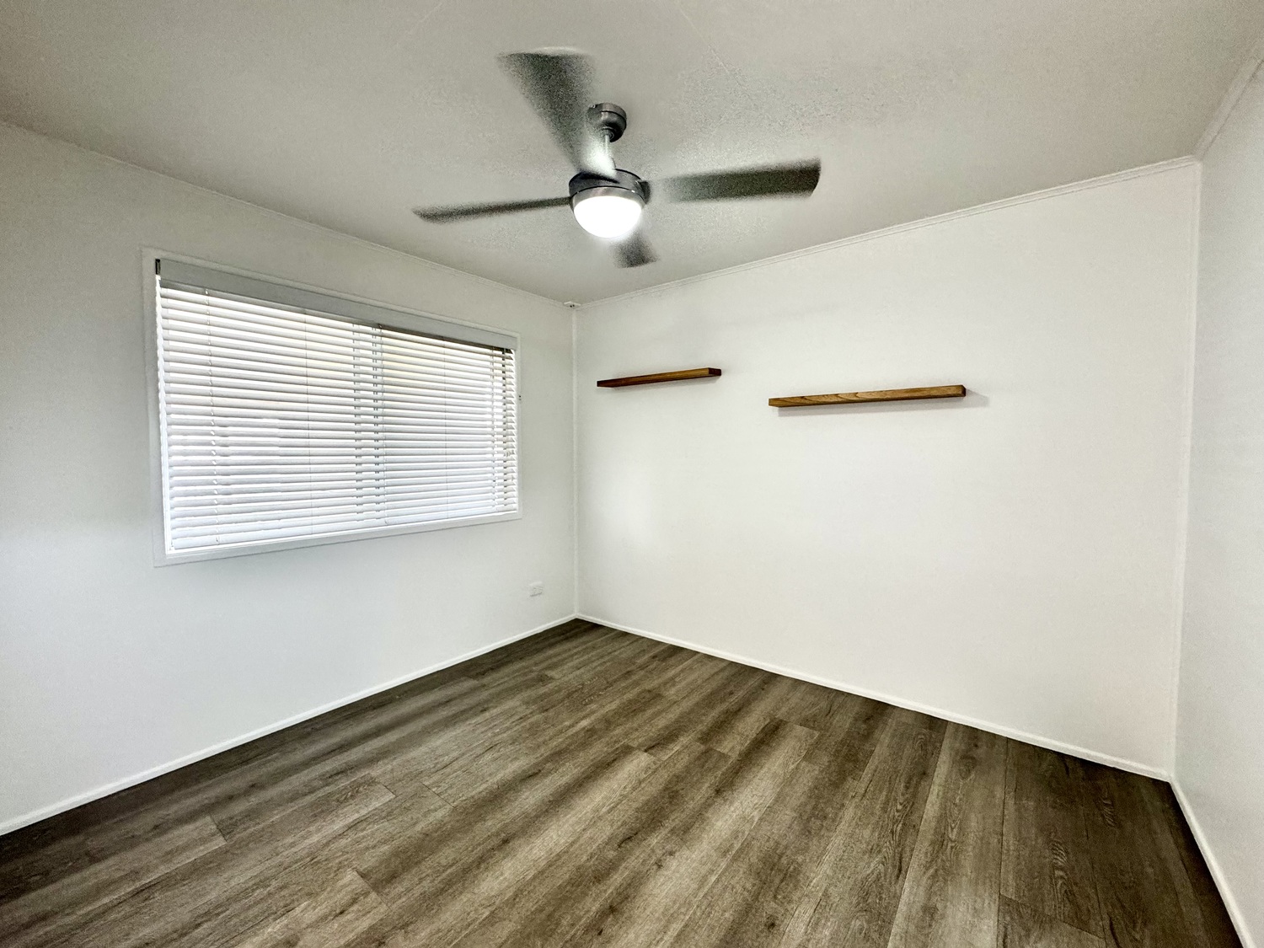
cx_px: 632
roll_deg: +1.1
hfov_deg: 102.1
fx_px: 511
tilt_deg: -2.7
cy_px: 474
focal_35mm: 14
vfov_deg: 85.7
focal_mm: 2.22
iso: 250
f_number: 2.2
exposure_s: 1/100
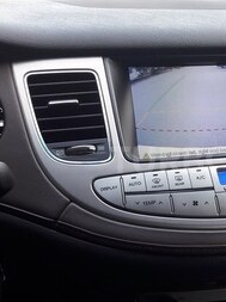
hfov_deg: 25.7
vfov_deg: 35.0
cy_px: 160
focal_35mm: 55
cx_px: 202
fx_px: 480
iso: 80
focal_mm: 3.7
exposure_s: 1/100
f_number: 1.9
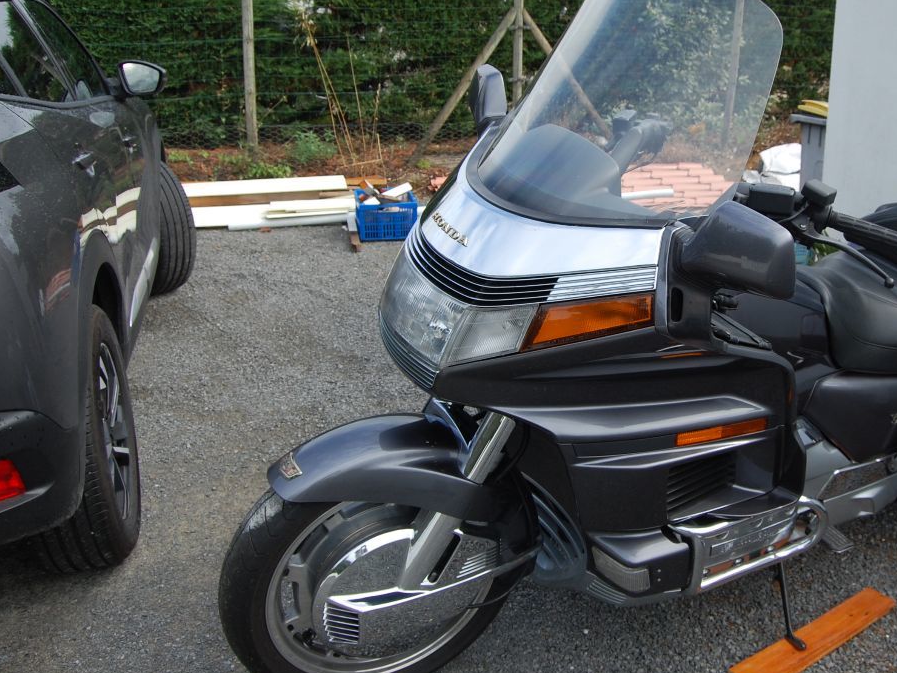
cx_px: 605
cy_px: 280
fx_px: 959
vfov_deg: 38.6
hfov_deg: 49.2
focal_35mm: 37
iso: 200
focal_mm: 18
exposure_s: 1/250
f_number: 8
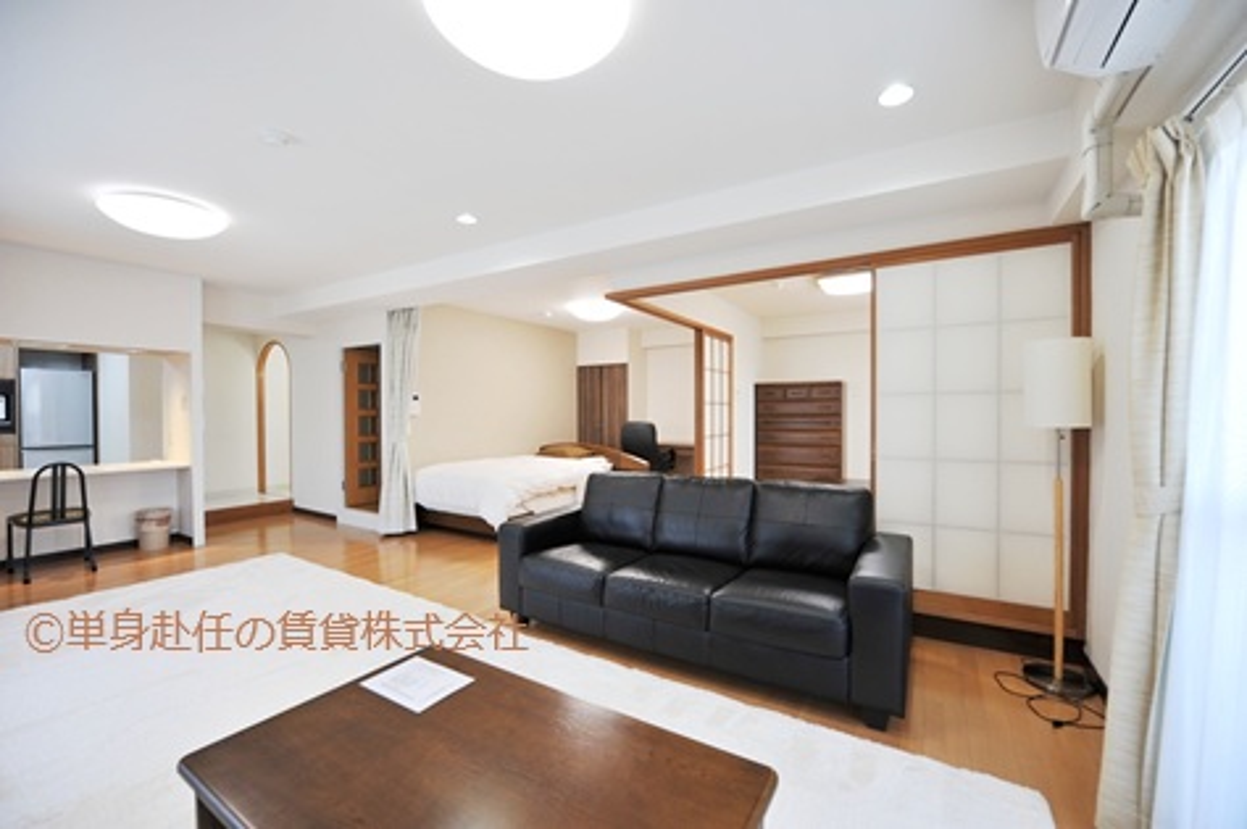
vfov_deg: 81.1
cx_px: 624
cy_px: 414
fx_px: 484
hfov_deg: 104.3
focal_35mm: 14
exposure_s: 1/50
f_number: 3.5
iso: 200
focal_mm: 14
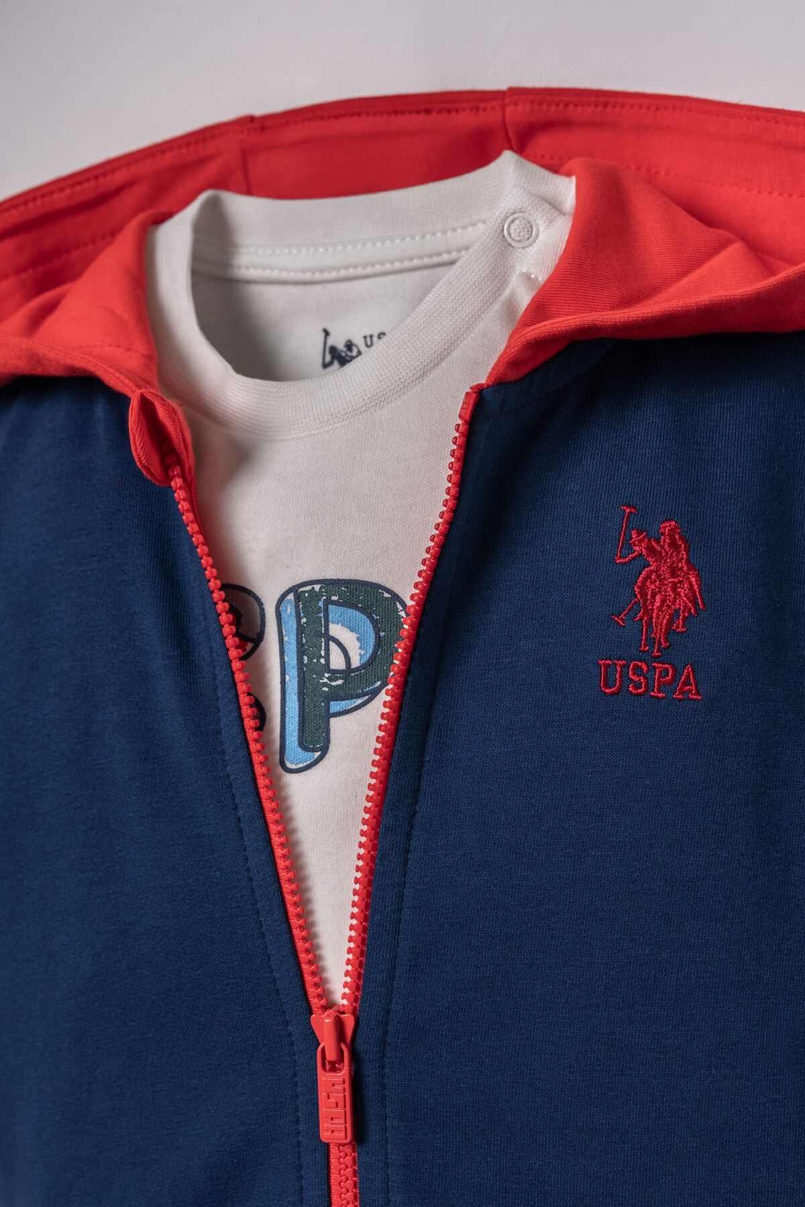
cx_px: 402
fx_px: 1676
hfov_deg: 27.0
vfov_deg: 39.6
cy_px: 604
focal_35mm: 50
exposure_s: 1/125
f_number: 9
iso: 250
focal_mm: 50
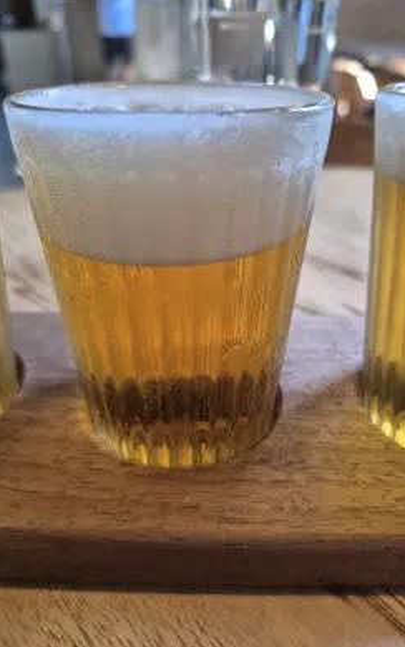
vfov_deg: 72.5
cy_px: 330
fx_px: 441
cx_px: 219
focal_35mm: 25
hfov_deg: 49.3
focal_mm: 5.4
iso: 500
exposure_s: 1/120
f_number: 1.8
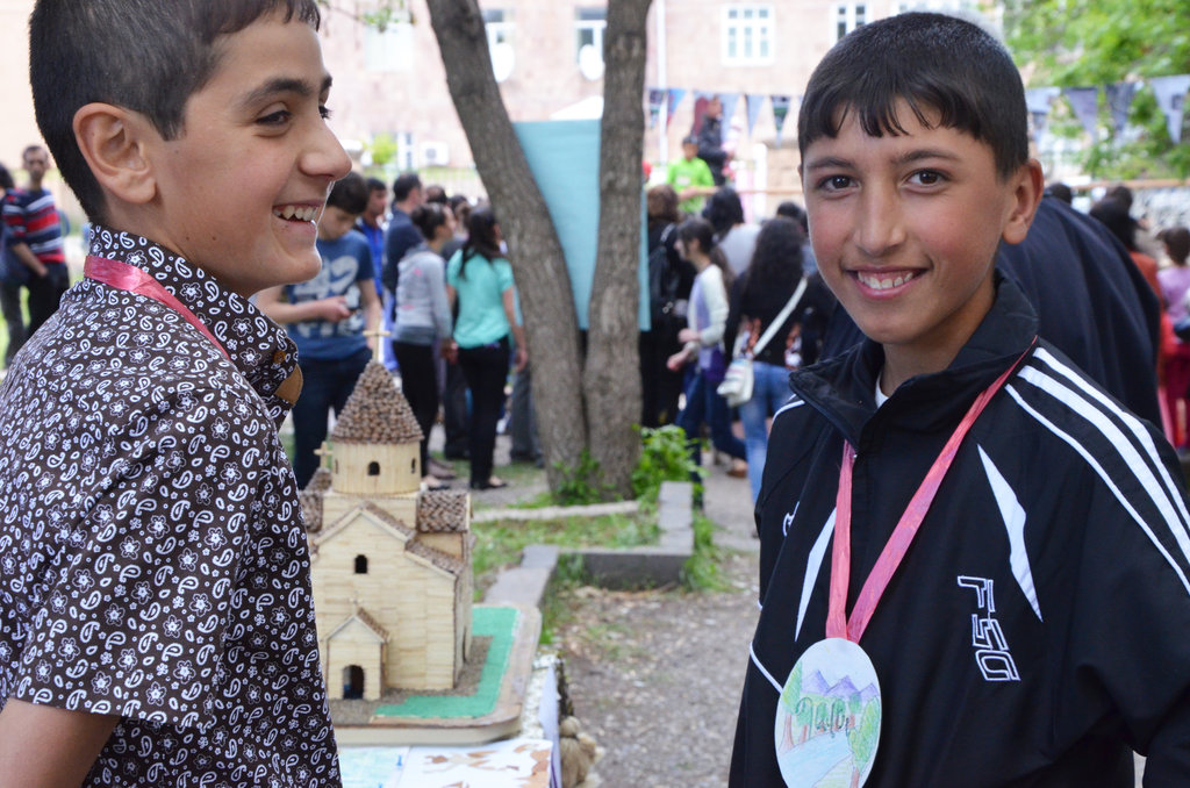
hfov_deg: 32.0
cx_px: 595
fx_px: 2078
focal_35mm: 63
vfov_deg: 21.5
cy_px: 394
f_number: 10
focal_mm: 42
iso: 1600
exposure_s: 1/400
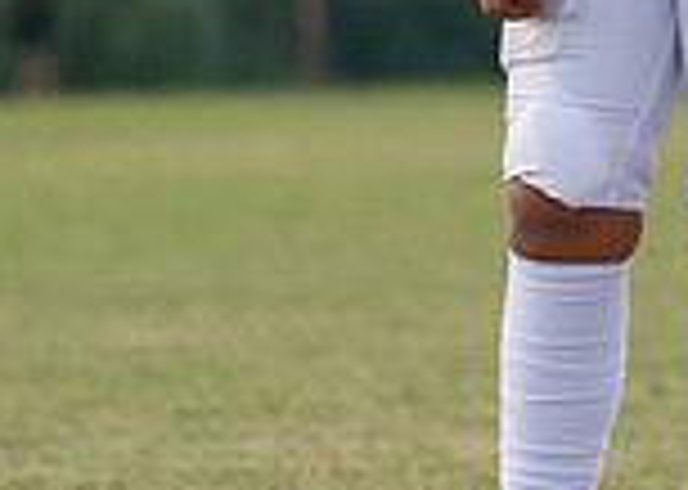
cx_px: 913
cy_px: -240
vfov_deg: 3.2
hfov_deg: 4.4
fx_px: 8844
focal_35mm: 453
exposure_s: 1/1600
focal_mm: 50
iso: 500
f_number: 1.2
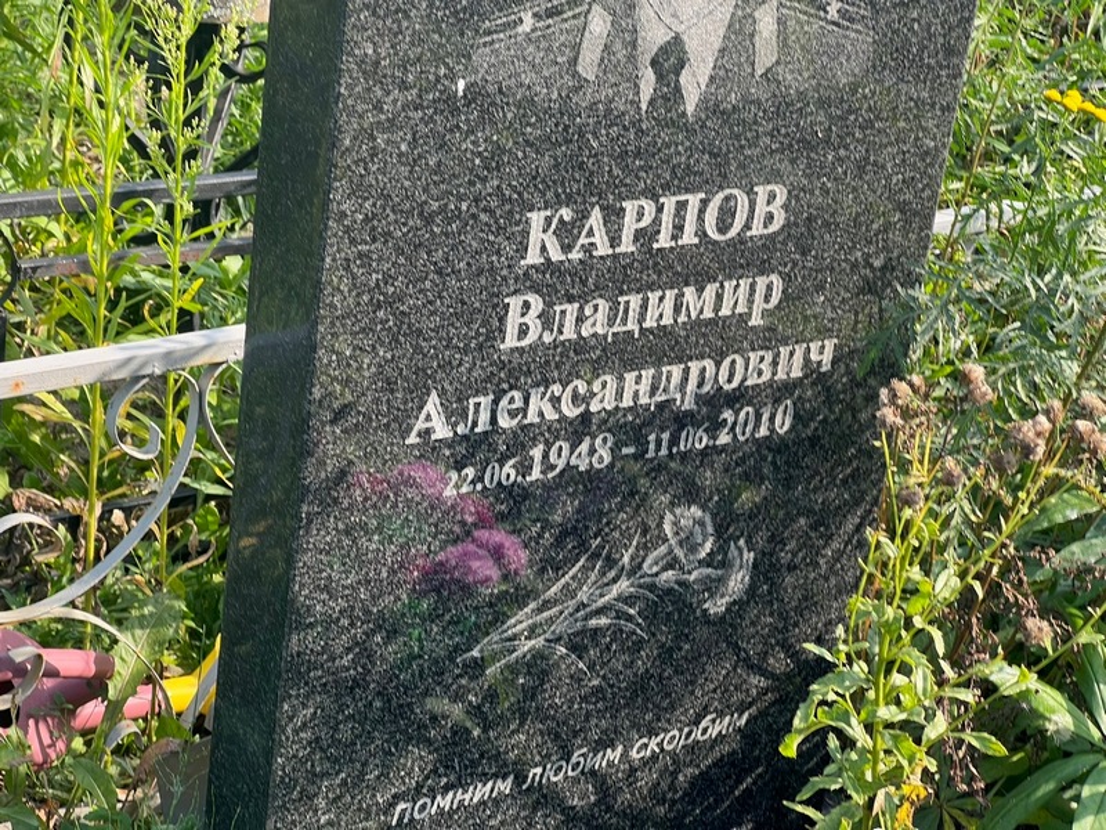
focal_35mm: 77
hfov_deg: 25.3
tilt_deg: -22.1
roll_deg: -7.4
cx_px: 553
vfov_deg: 19.1
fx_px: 2460
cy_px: 415
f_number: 2.8
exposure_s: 1/121
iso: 32
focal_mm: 9
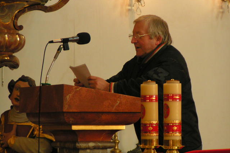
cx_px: 115
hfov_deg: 9.6
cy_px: 70
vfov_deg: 6.4
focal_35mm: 215
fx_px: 1373
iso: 200
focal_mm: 31.5
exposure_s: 1/60
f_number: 3.5
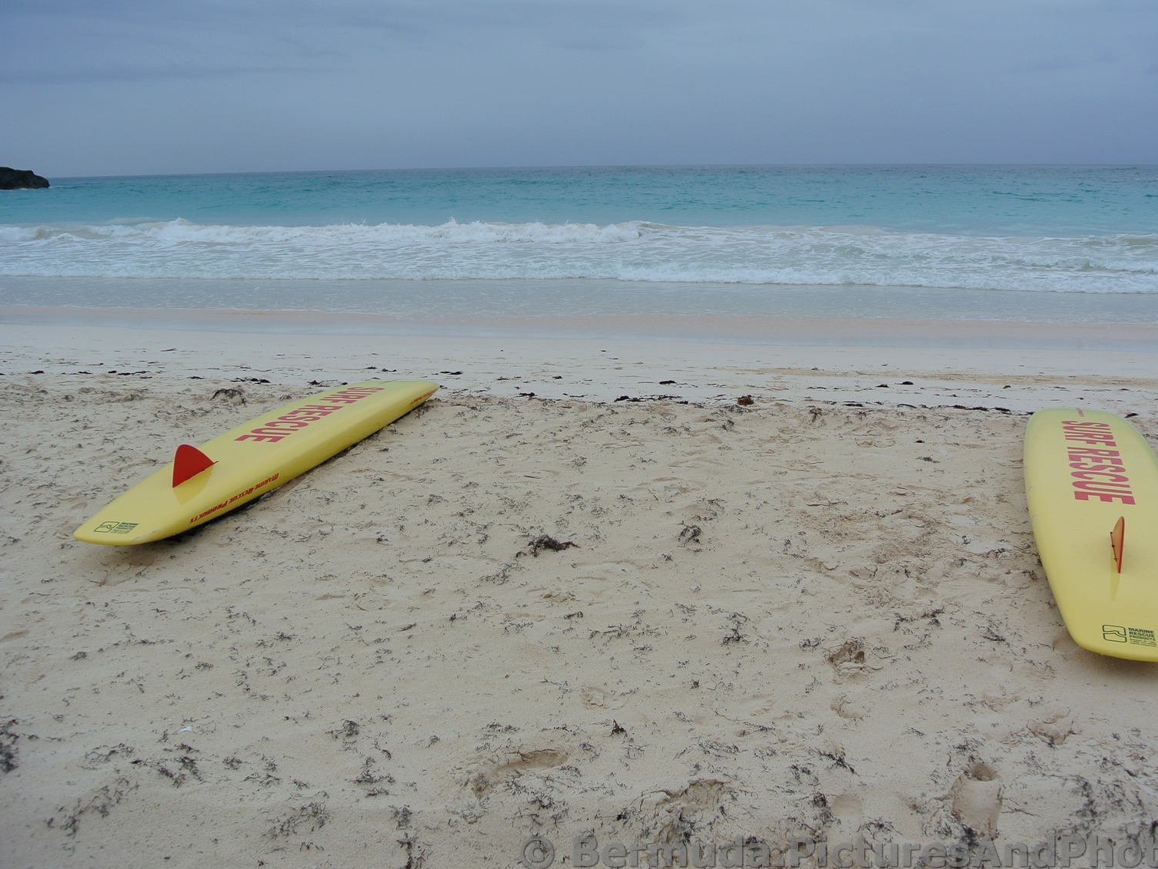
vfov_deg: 46.8
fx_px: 1004
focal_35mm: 30
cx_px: 638
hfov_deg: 59.8
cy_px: 430
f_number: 4.5
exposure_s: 1/640
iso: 100
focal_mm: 10
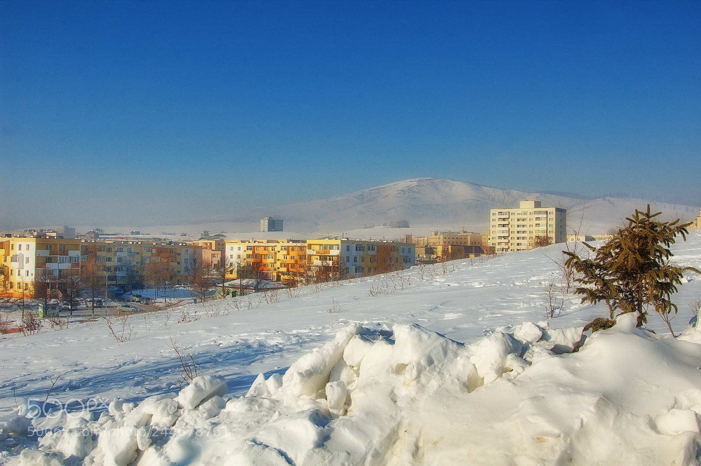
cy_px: 233
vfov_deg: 36.8
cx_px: 350
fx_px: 700
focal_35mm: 36
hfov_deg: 53.2
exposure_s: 1/800
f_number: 11
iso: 200
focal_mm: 24
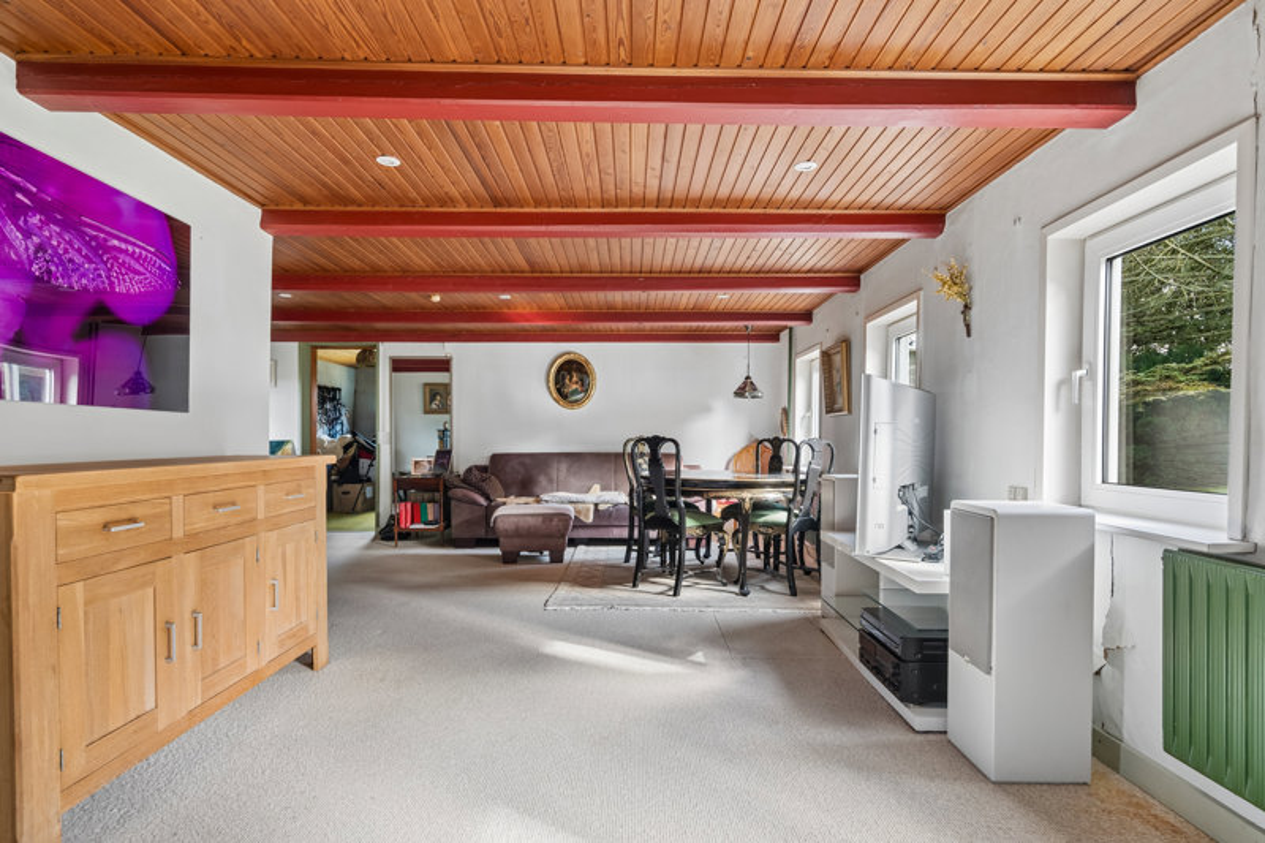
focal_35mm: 18
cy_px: 422
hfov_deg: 90.0
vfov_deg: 67.4
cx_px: 632
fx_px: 632
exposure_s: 1/15
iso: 400
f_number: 5.6
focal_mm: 18
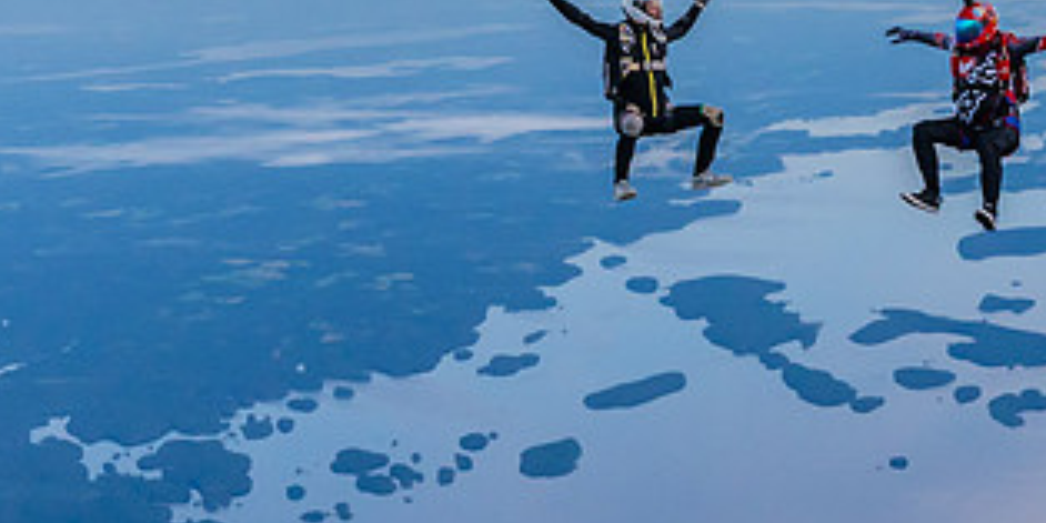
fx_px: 3000
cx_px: 806
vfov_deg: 10.0
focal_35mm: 111
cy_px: 295
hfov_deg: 19.6
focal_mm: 30
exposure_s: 1/2000
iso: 1000
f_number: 5
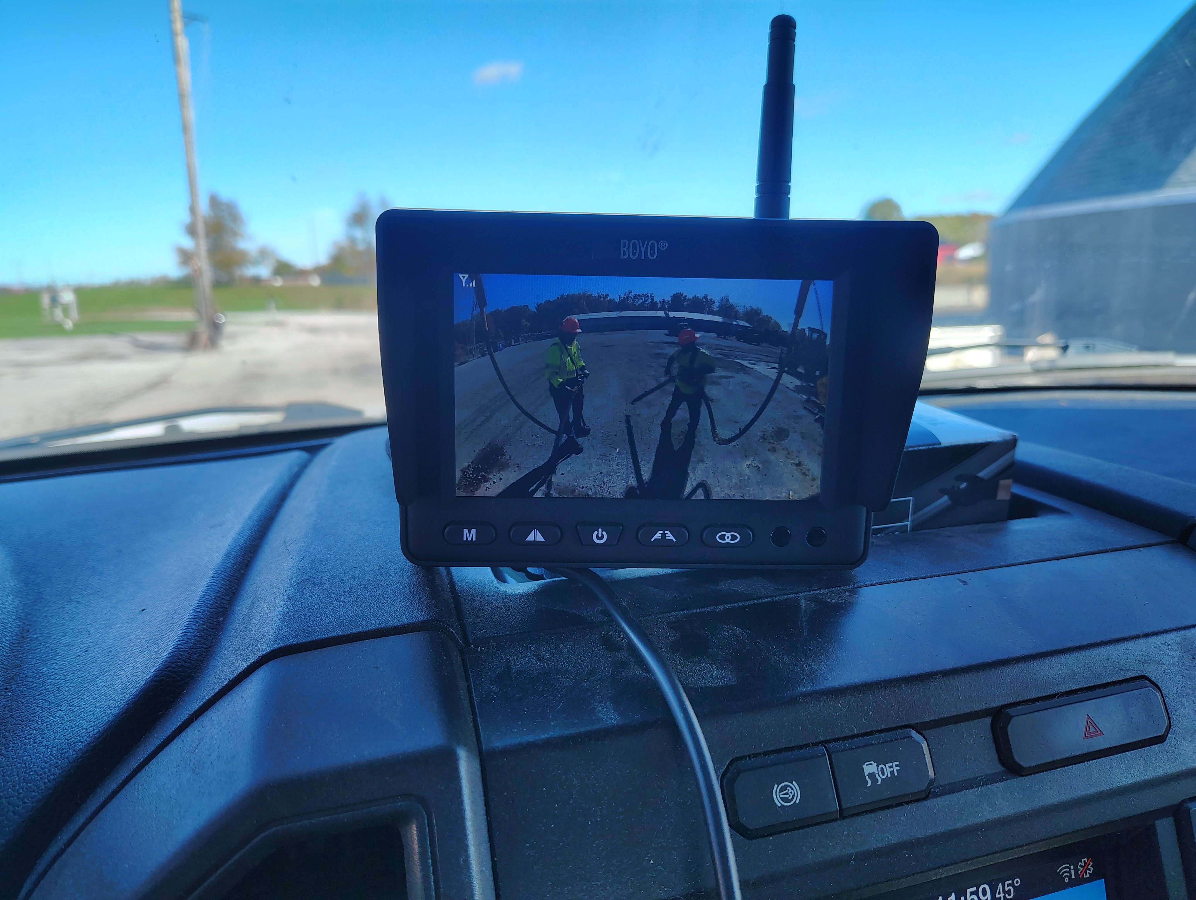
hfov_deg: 71.5
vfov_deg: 56.9
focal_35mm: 24
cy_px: 450
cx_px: 598
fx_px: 830
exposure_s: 1/200
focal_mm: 5.56
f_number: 1.8
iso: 130
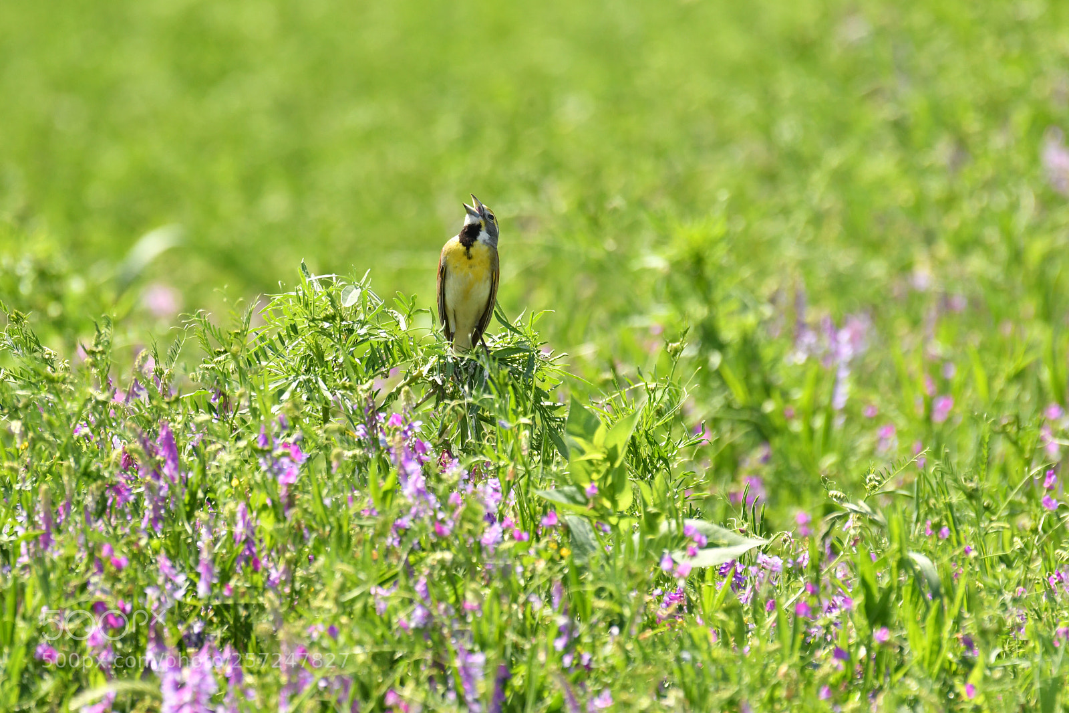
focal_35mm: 720
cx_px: 534
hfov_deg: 2.9
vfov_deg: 1.9
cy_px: 356
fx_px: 21374
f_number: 6.3
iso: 900
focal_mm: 480
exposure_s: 1/2000
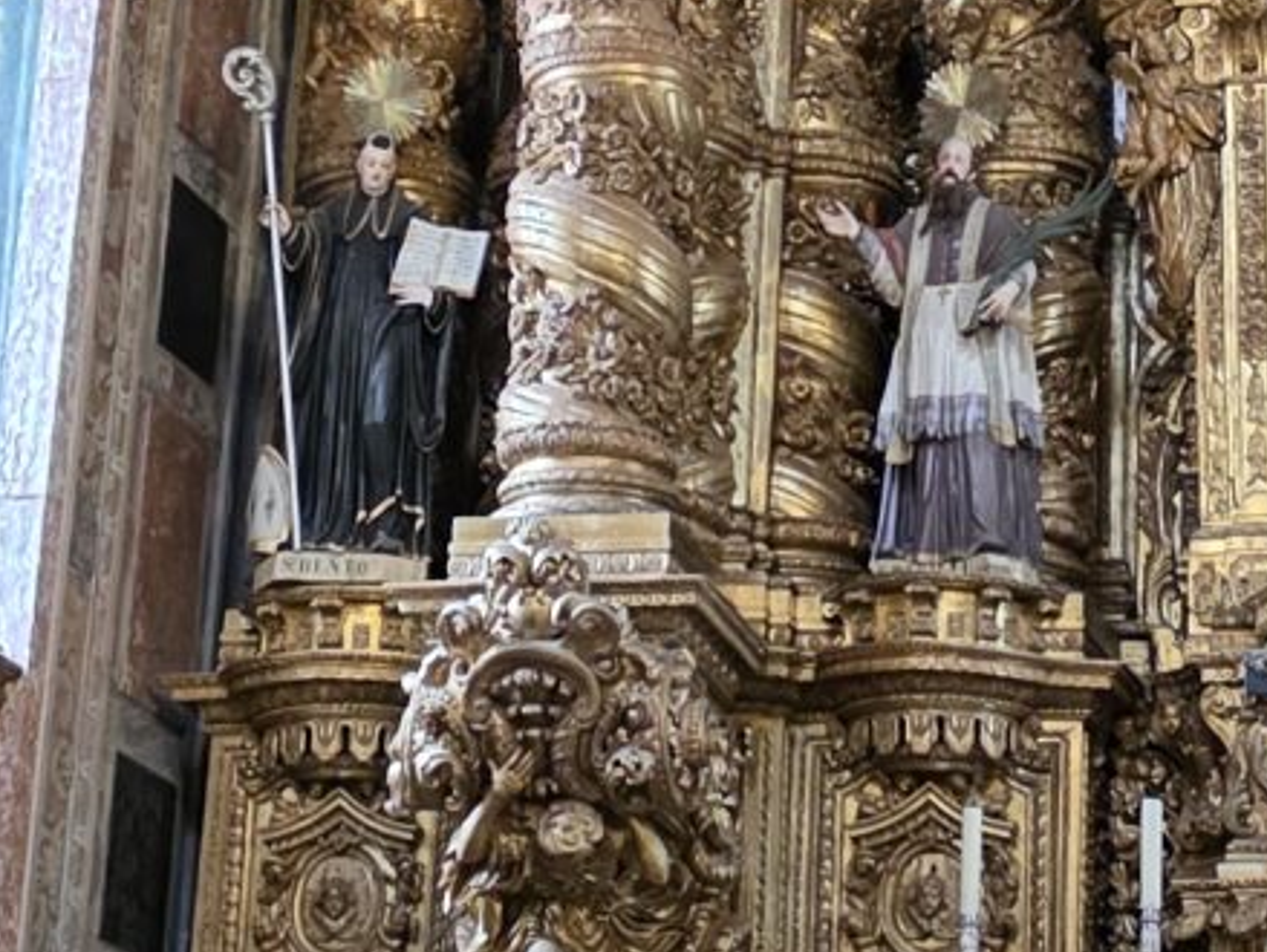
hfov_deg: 14.7
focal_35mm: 134
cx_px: 849
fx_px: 4909
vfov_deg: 10.6
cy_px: -548
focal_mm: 6.3
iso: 800
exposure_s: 1/100
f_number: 1.7
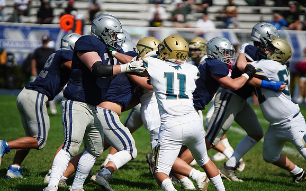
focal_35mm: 267
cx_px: 153
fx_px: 2226
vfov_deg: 4.9
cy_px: 93
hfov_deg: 7.9
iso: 400
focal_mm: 261
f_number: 2.8
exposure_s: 1/8000
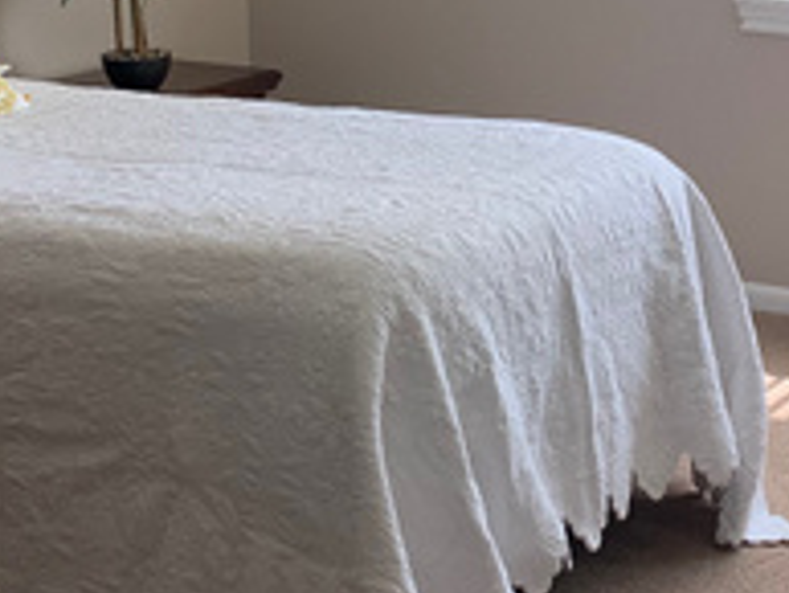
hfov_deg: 22.3
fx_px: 1961
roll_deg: -0.4
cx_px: 695
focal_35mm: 86
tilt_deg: -13.2
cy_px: 184
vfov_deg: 17.1
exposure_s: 1/121
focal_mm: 4.25
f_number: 1.8
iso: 50
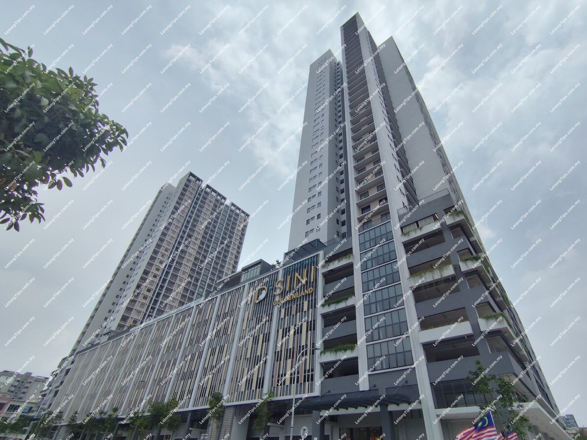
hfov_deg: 94.5
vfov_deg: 78.1
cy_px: 220
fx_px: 271
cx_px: 294
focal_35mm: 16
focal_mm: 1.65
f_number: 2.2
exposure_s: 1/4059
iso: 50
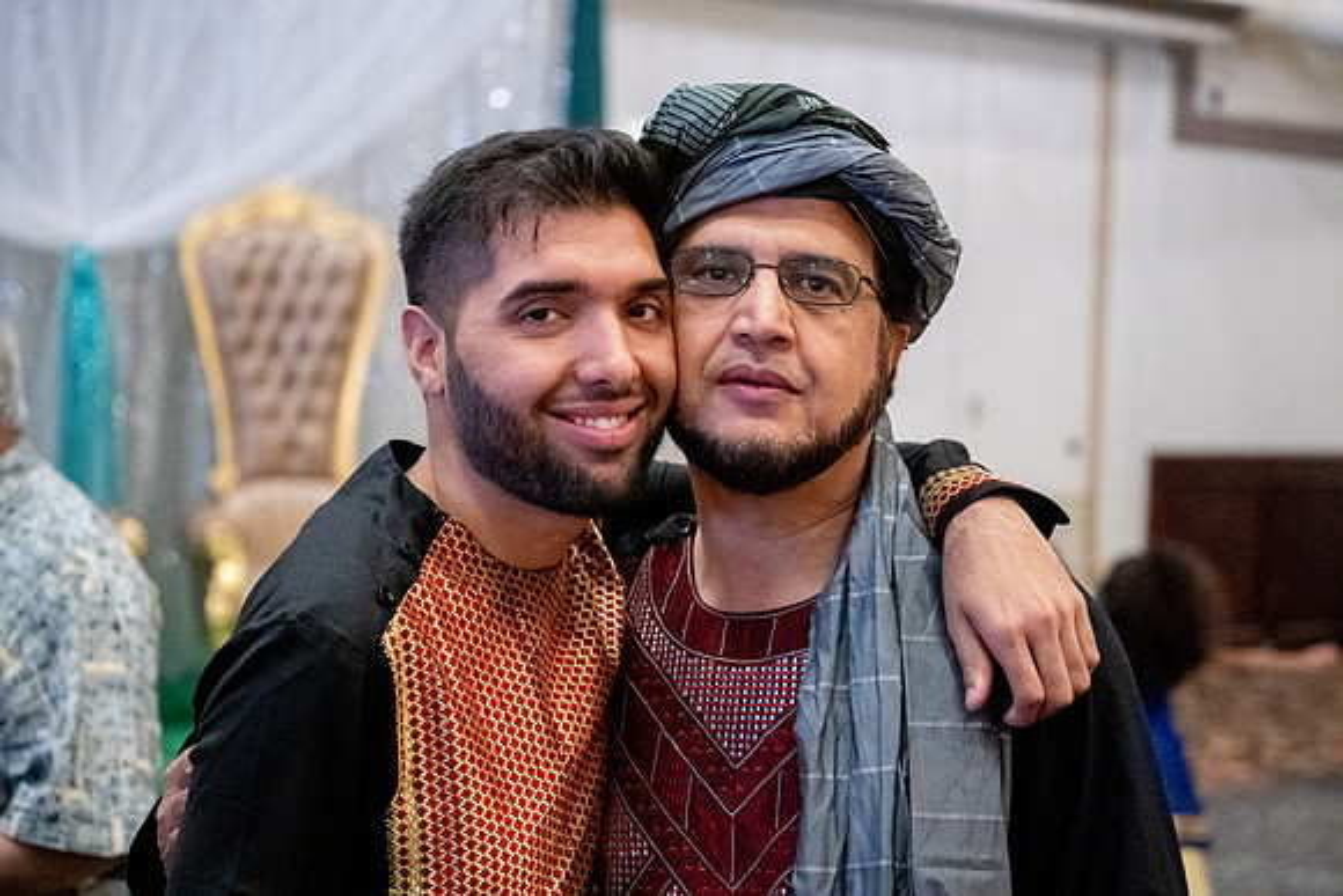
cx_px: 672
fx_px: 2612
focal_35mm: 70
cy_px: 448
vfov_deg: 19.5
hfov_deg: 28.8
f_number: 4
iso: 32000
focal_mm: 70
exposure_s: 1/320
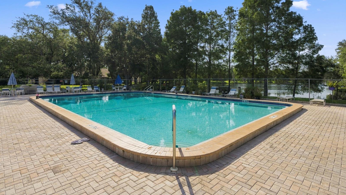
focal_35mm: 19
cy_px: 81
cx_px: 172
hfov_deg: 89.6
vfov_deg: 58.0
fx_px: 174
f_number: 7.1
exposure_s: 1/1600
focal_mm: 18
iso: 100
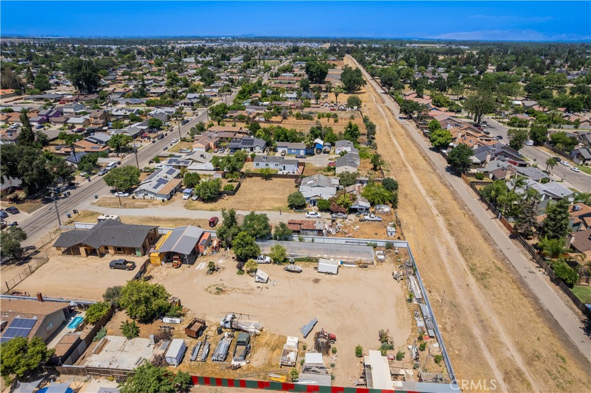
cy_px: 196
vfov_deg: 57.2
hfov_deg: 78.6
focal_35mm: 22
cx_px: 296
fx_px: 361
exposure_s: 1/2500
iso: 110
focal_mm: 8.38
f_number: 2.8
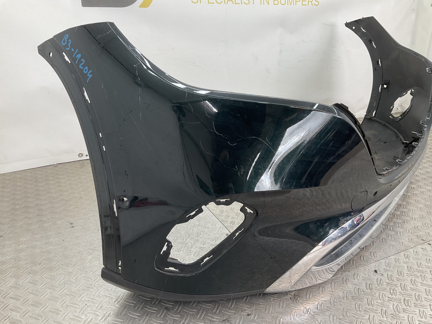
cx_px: 216
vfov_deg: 48.2
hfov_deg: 61.7
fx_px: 362
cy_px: 162
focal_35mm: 29
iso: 25
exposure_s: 1/100
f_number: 1.8
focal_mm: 3
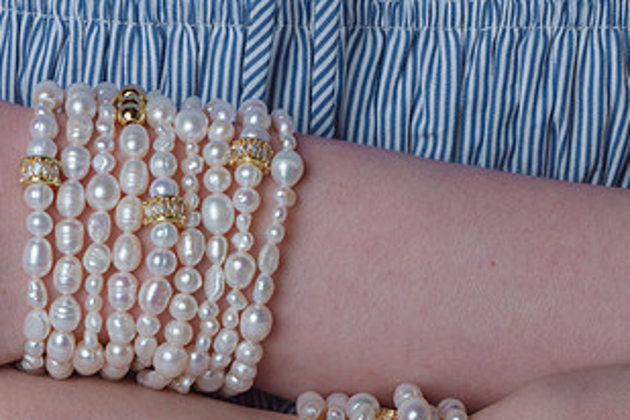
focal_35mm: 197
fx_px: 3447
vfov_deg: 7.0
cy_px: 346
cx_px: 245
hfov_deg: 10.4
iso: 400
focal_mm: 105
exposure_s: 1/250
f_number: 36
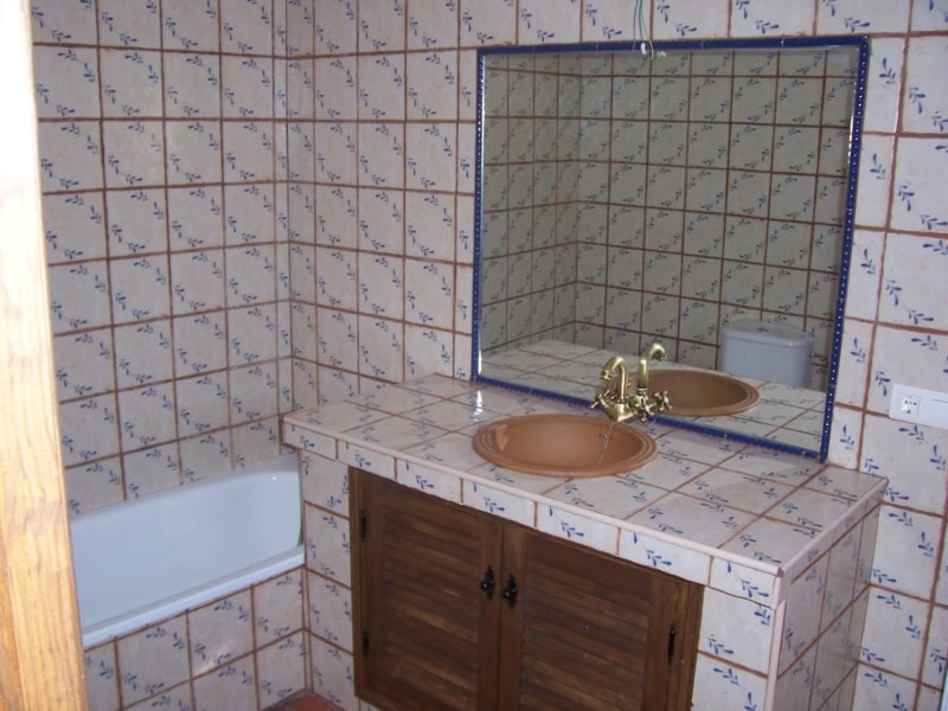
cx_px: 474
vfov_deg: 41.8
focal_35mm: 34
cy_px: 356
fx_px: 931
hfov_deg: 54.0
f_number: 2.76
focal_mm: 5.6
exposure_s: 1/64
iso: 141
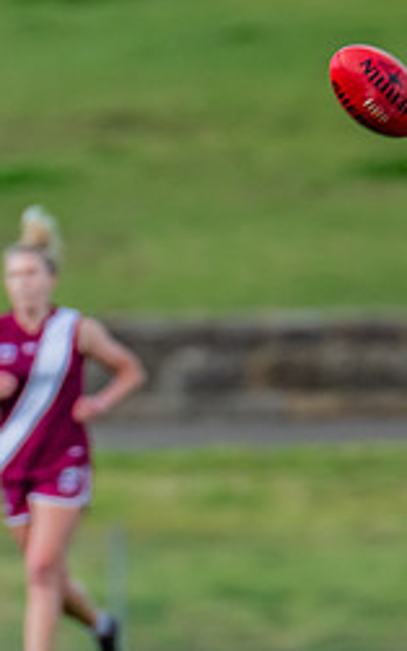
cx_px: -268
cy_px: 530
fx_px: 24850
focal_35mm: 1401
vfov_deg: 1.5
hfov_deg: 0.9
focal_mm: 420
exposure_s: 1/1600
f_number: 4.5
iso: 800
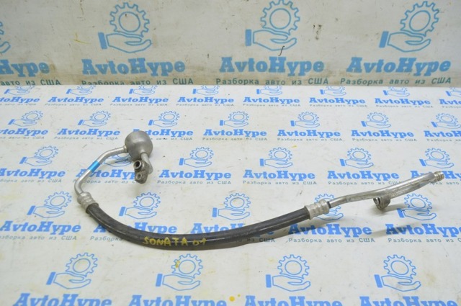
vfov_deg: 43.5
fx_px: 384
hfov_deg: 62.0
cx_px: 230
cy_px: 153
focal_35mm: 30
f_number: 5.6
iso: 400
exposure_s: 1/20
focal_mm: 20
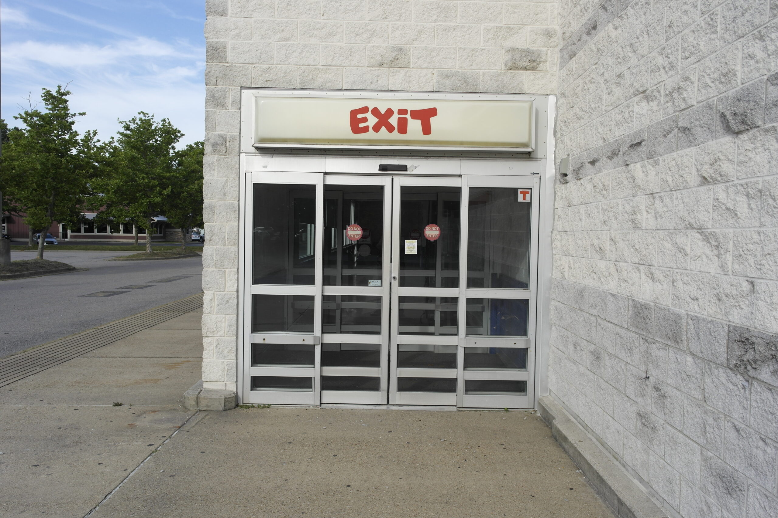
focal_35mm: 30
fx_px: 648
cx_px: 389
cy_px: 259
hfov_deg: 61.9
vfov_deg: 43.6
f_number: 6.3
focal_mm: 20
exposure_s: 1/250
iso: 100
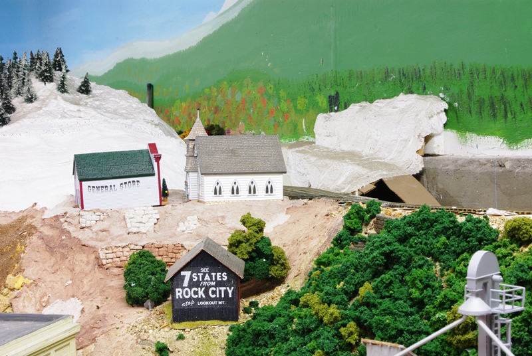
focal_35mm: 60
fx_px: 888
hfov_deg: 33.4
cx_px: 266
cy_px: 178
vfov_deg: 22.7
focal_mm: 40
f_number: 27
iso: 200
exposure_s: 4
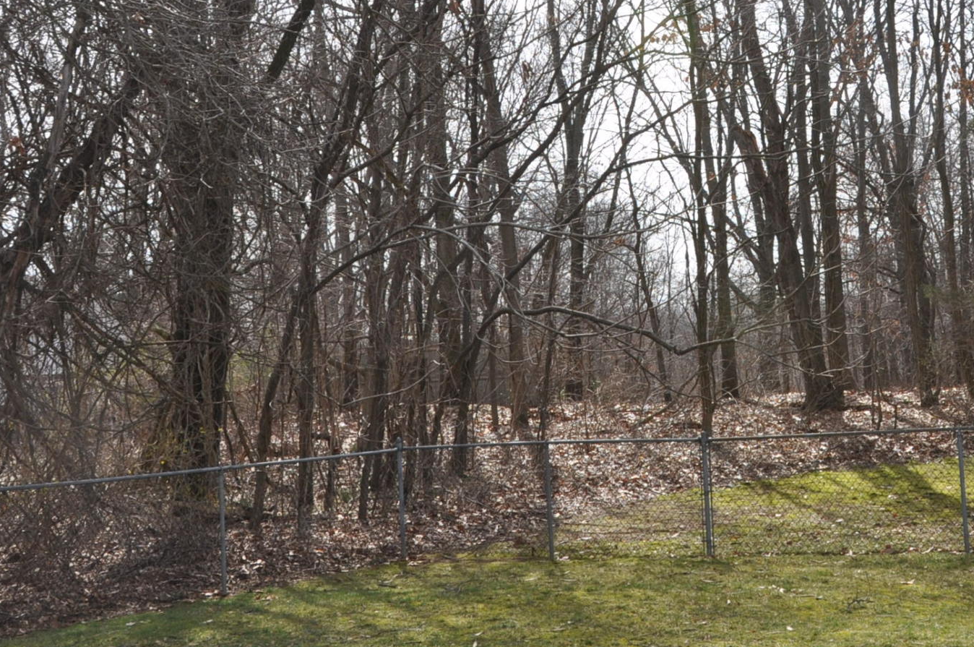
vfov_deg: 19.2
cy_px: 122
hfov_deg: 28.5
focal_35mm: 70
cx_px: 700
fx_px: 1894
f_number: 13
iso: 200
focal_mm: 21
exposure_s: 1/200
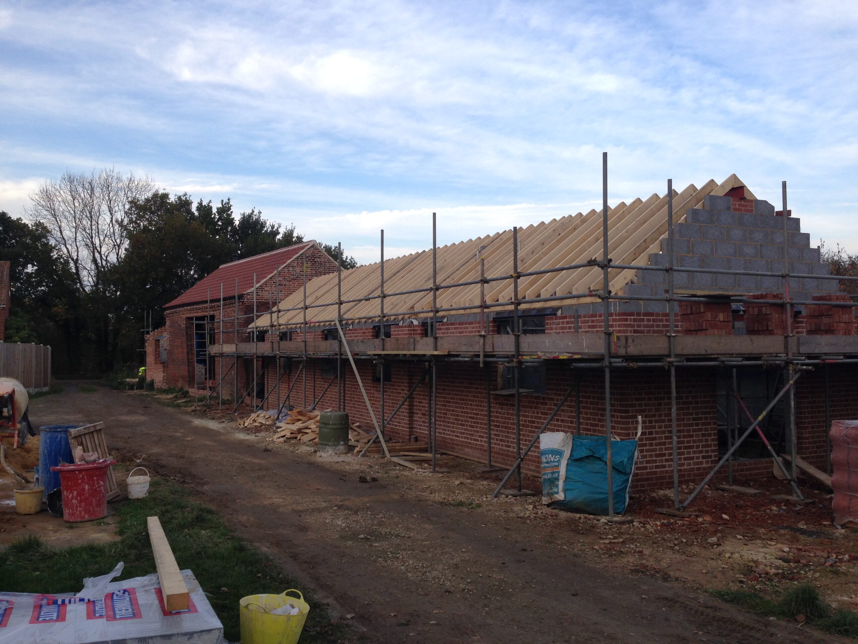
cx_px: 429
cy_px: 322
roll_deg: -0.8
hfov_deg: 55.4
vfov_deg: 42.9
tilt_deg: +2.9
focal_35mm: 33
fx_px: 818
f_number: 2.4
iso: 50
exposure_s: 1/369
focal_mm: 4.12
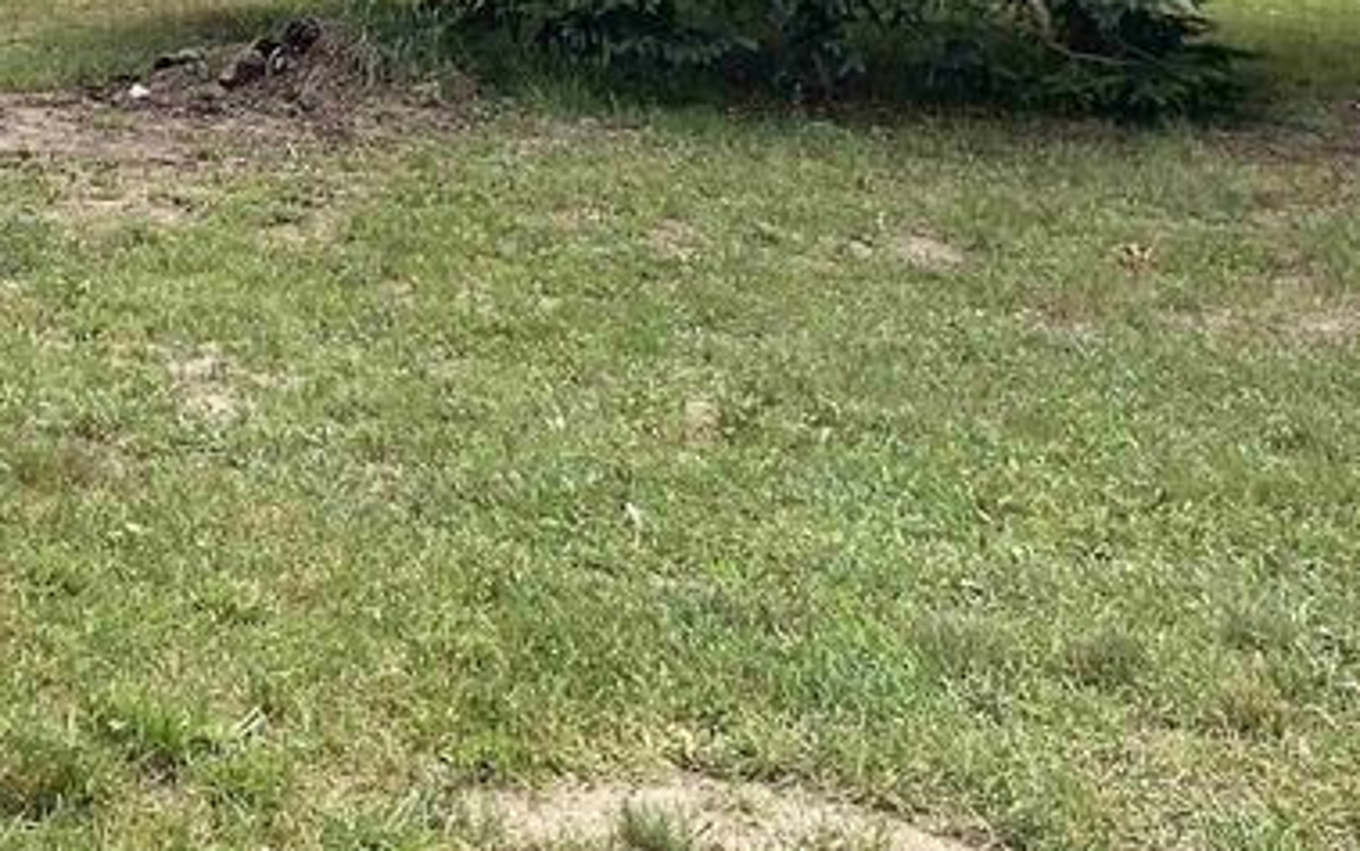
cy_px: -244
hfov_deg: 24.7
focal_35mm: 83
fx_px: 3077
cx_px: 380
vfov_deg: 15.0
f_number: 1.8
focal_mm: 3
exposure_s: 1/276
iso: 16
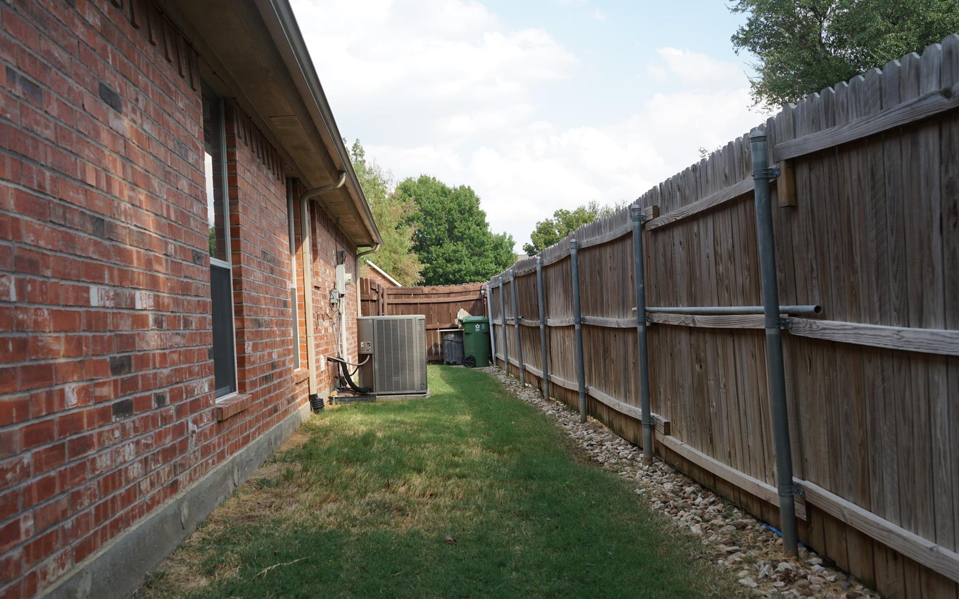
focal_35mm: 34
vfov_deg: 37.3
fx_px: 889
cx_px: 475
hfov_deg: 56.7
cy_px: 312
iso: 100
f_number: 5.6
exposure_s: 1/200
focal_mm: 33
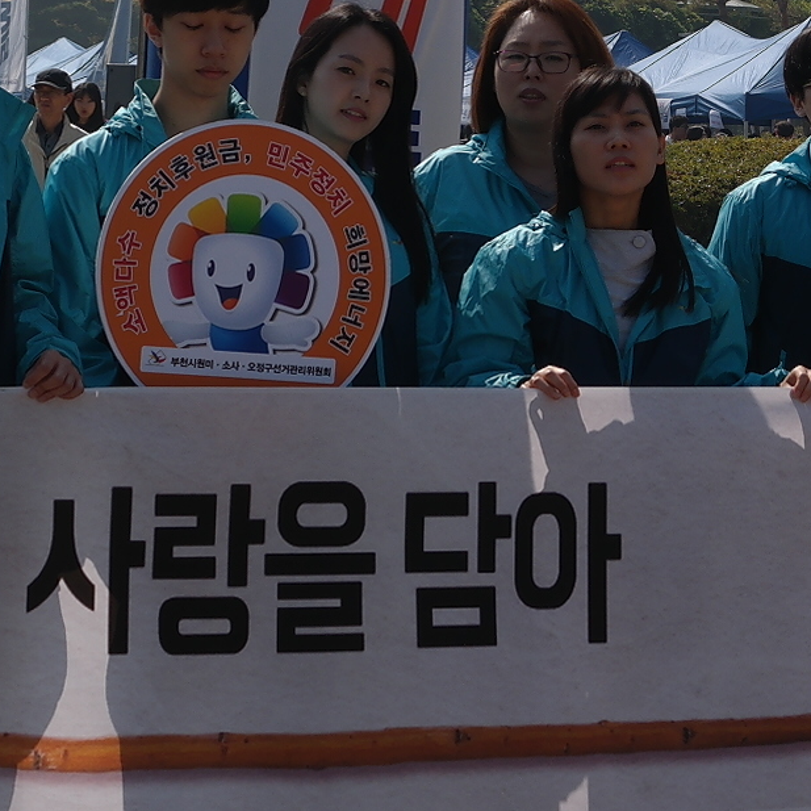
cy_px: 39
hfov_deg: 10.6
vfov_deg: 10.6
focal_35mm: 164
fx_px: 4347
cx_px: 824
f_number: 8
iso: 100
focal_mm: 26
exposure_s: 1/400
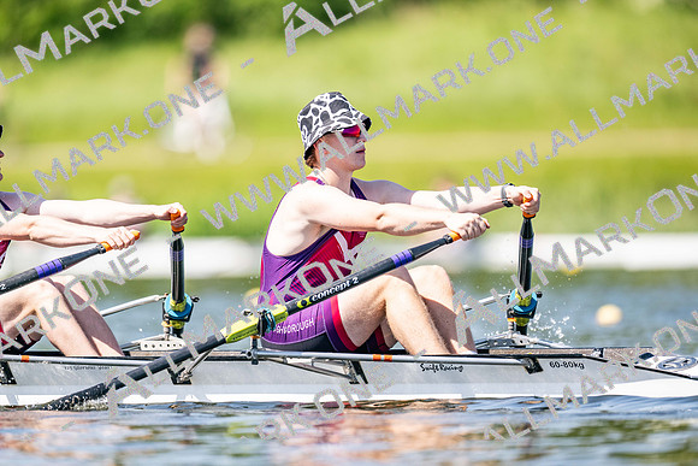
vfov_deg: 2.3
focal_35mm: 600
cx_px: 349
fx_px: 11636
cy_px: 233
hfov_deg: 3.4
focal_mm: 600
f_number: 4
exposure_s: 1/2500
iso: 400
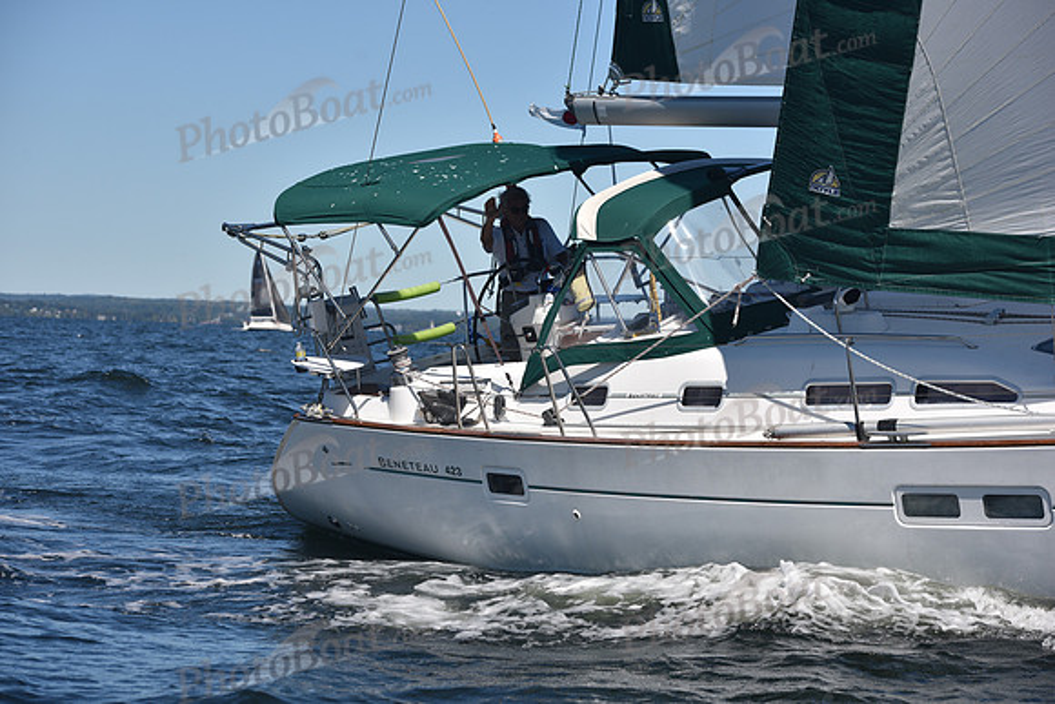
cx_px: 528
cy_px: 352
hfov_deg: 20.4
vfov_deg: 13.7
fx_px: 2931
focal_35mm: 100
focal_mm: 100
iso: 200
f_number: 5.6
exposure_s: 1/1000
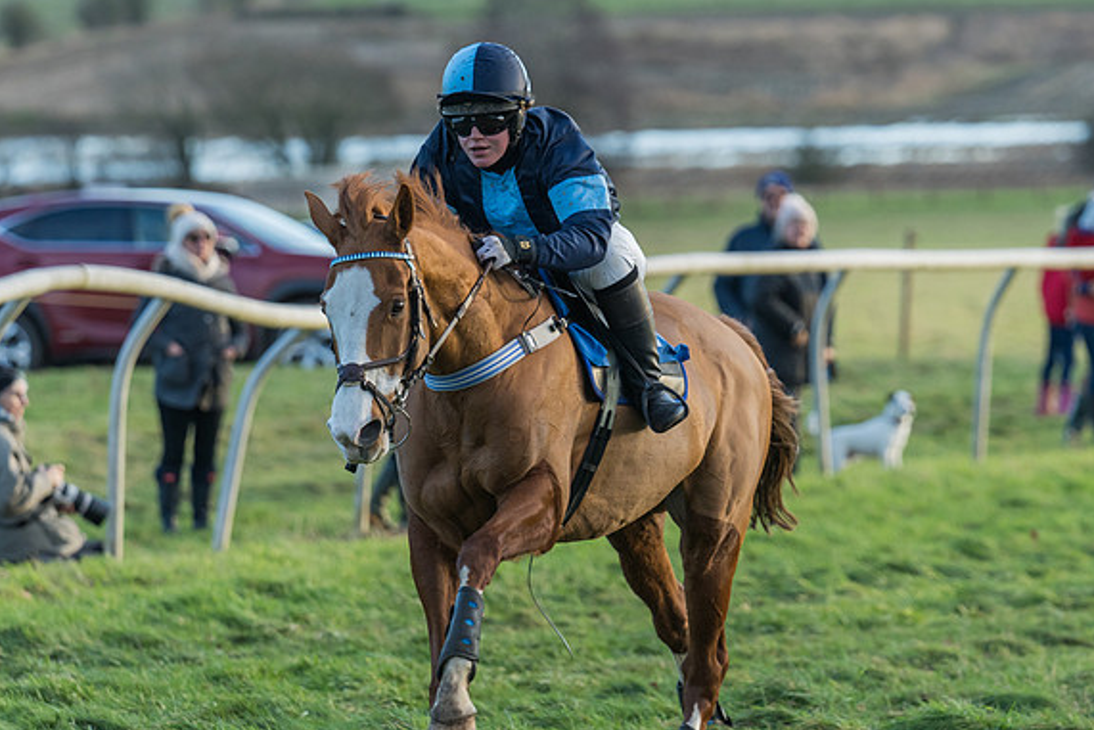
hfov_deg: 6.4
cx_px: 553
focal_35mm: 320
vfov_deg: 4.3
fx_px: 9726
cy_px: 324
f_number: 4
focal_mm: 200
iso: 800
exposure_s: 1/1000
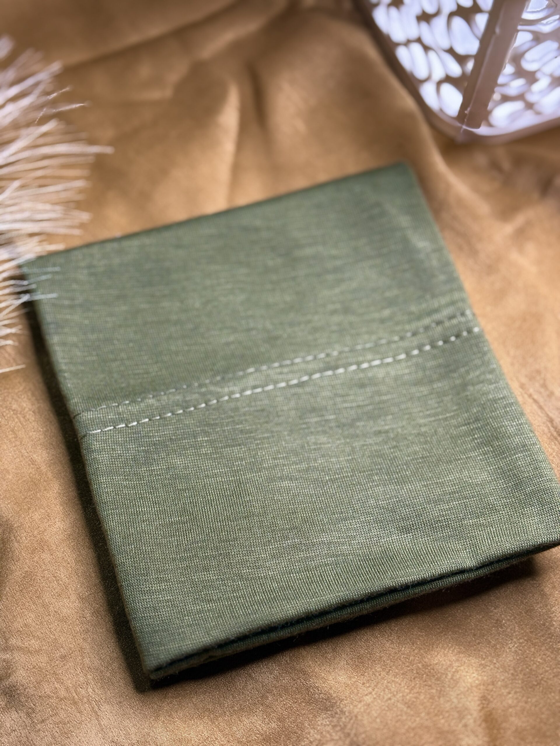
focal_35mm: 52
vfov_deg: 36.8
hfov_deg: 28.0
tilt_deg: -63.8
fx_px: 1122
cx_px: 280
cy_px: 373
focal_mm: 5.96
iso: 100
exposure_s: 1/56
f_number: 1.6
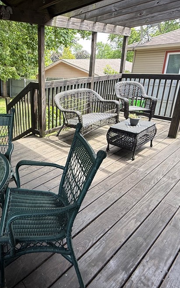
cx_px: 28
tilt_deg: -16.8
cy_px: 122
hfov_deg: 48.9
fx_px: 181
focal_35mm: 23
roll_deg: +1.5
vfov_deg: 76.7
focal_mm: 2.22
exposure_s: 1/99
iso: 64
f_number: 2.2
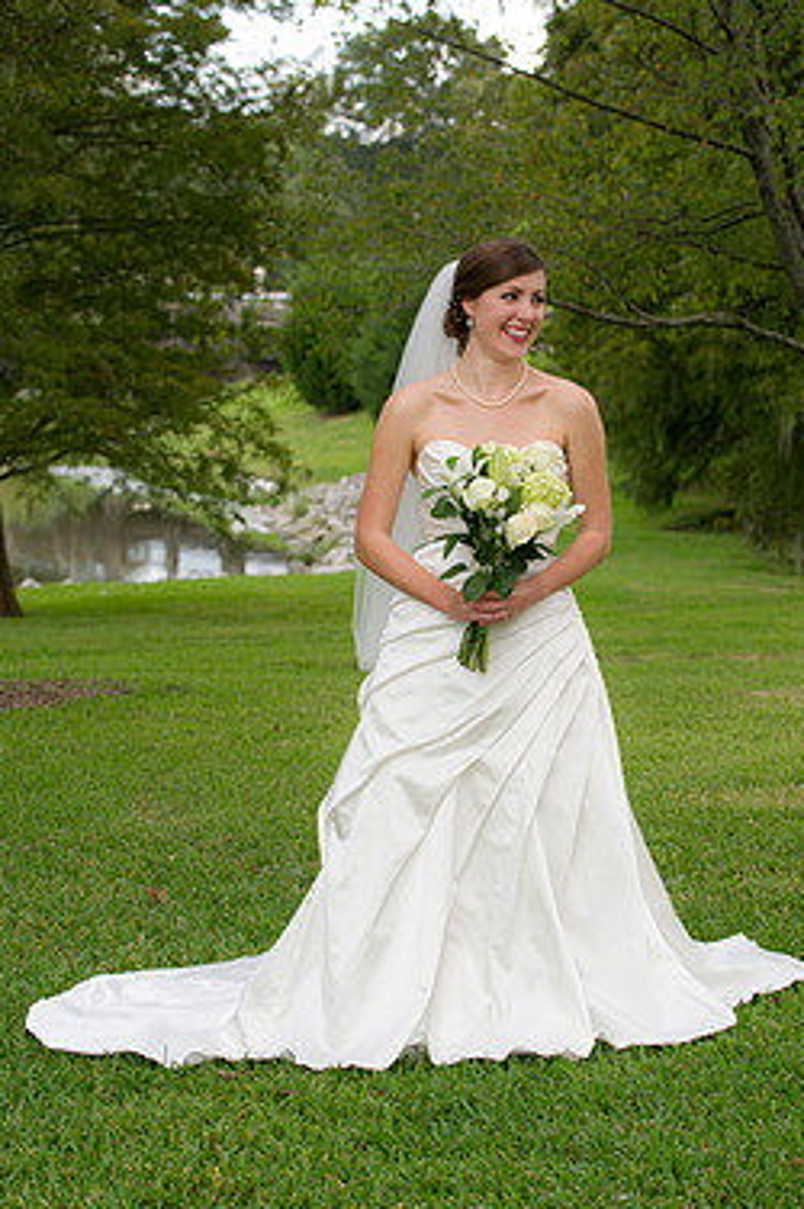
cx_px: 455
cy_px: 601
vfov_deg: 19.8
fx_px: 3457
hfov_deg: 13.3
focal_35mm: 103
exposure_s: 1/200
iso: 320
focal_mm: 86
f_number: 4.5
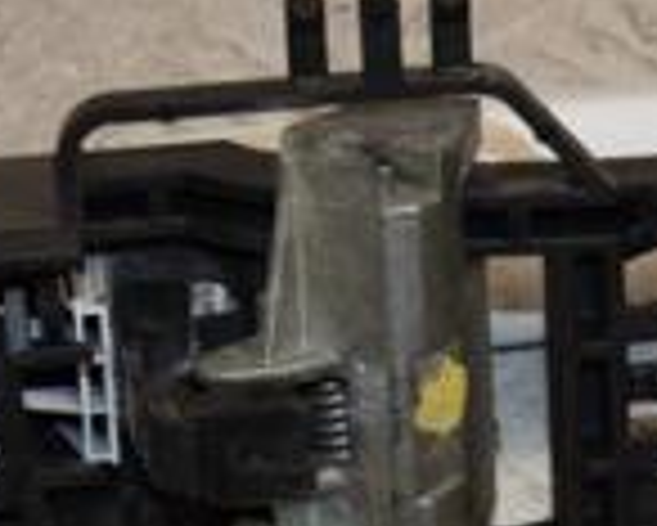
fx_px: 4514
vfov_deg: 6.7
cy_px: 310
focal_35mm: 232
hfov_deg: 8.3
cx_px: 490
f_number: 7.1
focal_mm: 40
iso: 800
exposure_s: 1/200
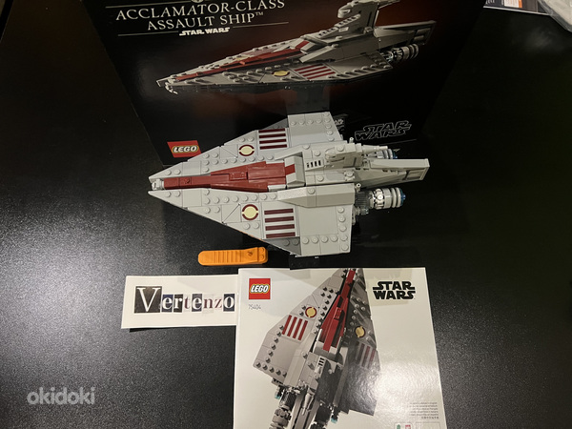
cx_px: 286
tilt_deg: -67.1
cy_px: 214
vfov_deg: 53.1
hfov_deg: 67.3
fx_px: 430
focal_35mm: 26
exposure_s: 1/33
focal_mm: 5.7
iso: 500
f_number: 1.5
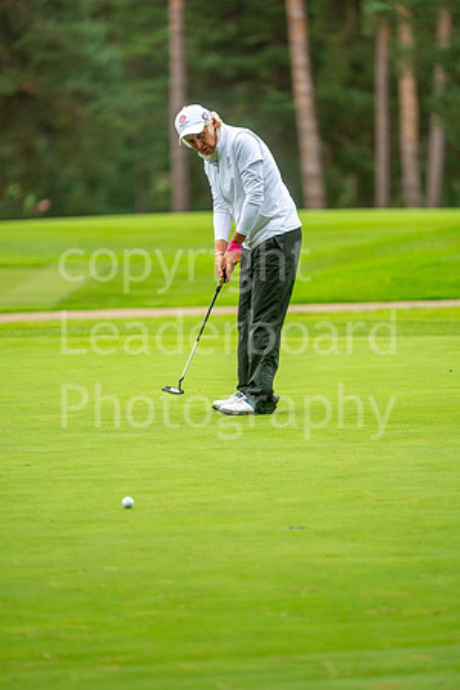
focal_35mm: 300
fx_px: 5750
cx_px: 230
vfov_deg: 6.9
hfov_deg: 4.6
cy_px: 345
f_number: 4
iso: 800
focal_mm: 300
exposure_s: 1/1600
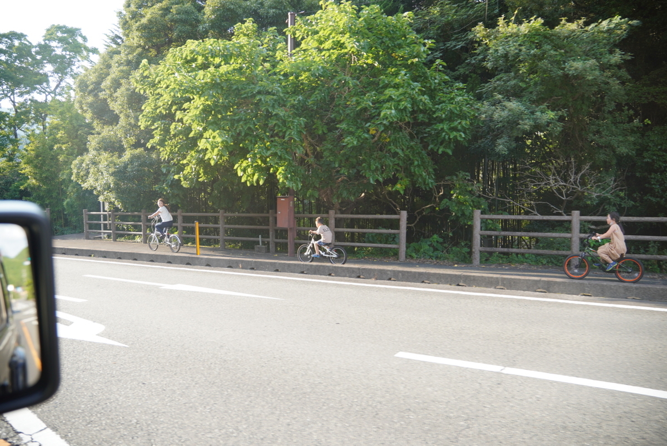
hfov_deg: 70.4
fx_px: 473
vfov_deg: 50.5
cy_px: 223
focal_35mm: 26
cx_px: 334
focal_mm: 17
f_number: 3.2
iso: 100
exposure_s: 1/160
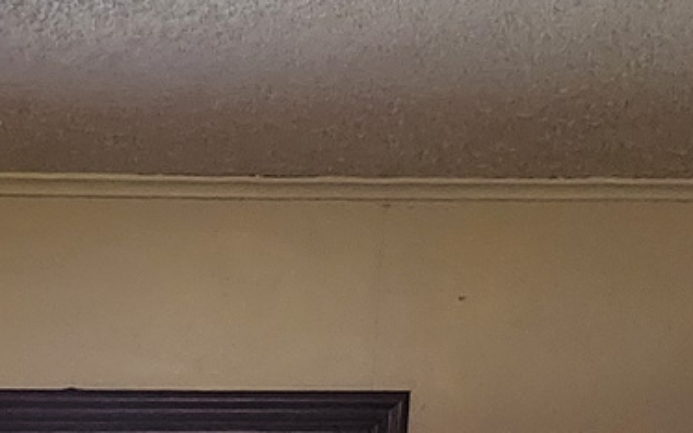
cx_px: -223
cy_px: 1206
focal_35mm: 134
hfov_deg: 14.9
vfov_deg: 8.5
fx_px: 2530
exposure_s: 1/60
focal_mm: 6.4
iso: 800
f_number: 1.8
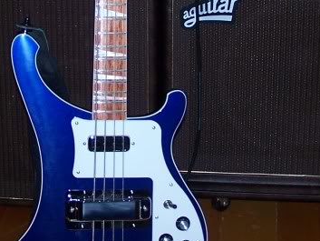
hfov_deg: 16.9
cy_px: -1
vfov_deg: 12.6
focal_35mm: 116
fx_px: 1073
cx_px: 115
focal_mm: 6.7
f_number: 2.8
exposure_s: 1/60
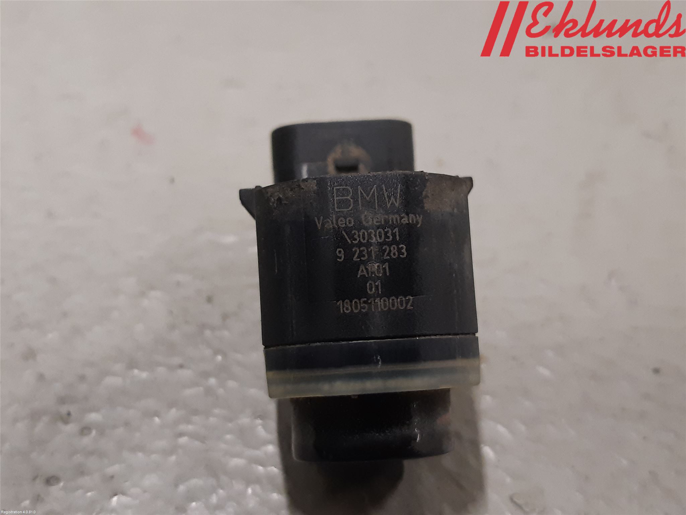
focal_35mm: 26
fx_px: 515
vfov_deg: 53.1
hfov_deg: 67.3
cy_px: 258
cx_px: 343
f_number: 1.7
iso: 160
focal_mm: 3.93
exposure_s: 1/50
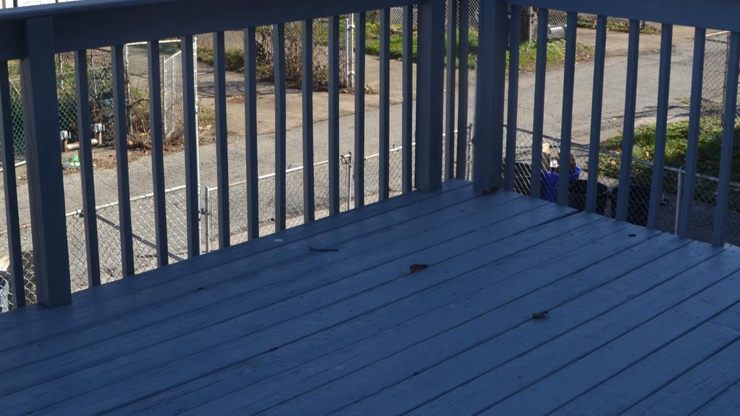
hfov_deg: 40.5
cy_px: 91
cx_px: 334
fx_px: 1001
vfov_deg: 23.2
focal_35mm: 51
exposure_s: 1/160
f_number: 6.3
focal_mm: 18
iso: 100
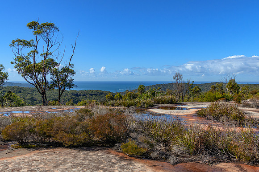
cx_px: 130
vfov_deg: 36.8
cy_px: 86
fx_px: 259
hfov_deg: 53.2
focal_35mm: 36
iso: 250
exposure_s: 1/1250
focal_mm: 24
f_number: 7.1
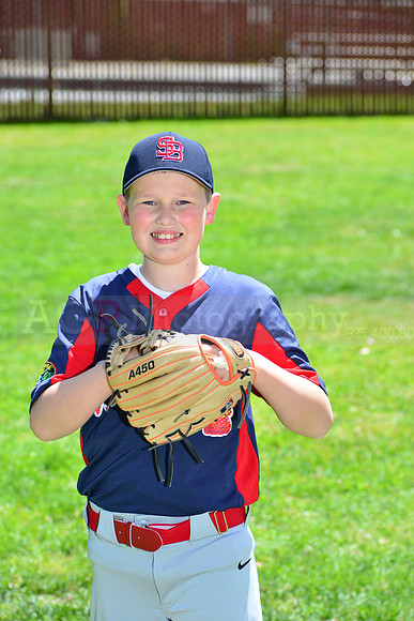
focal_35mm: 135
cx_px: 207
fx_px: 2327
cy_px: 310
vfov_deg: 15.2
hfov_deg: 10.2
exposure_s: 1/200
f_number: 8
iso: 200
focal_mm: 135
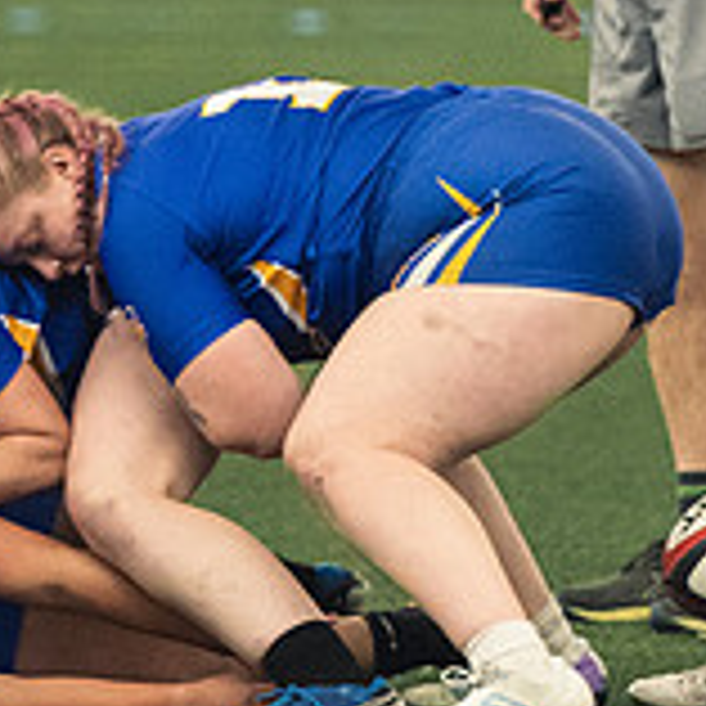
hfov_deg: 2.3
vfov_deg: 2.3
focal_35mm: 775
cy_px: 202
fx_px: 17883
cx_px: 697
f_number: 2.8
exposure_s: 1/500
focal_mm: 165
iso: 8000
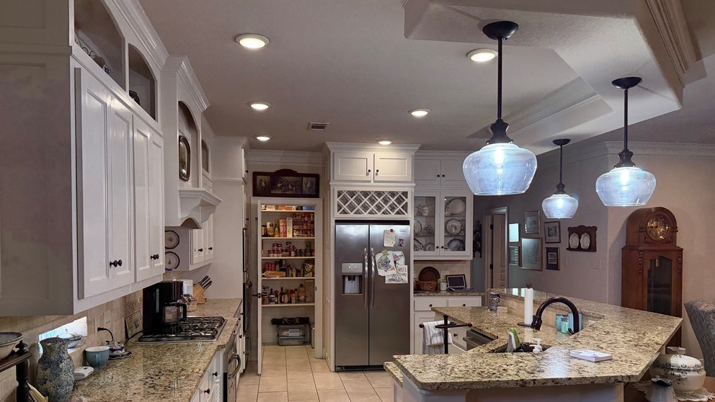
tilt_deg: -0.6
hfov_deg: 69.9
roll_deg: +0.2
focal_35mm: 27
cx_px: 350
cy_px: 249
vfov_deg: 42.6
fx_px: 512
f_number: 1.78
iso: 250
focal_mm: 6.76
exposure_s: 1/60
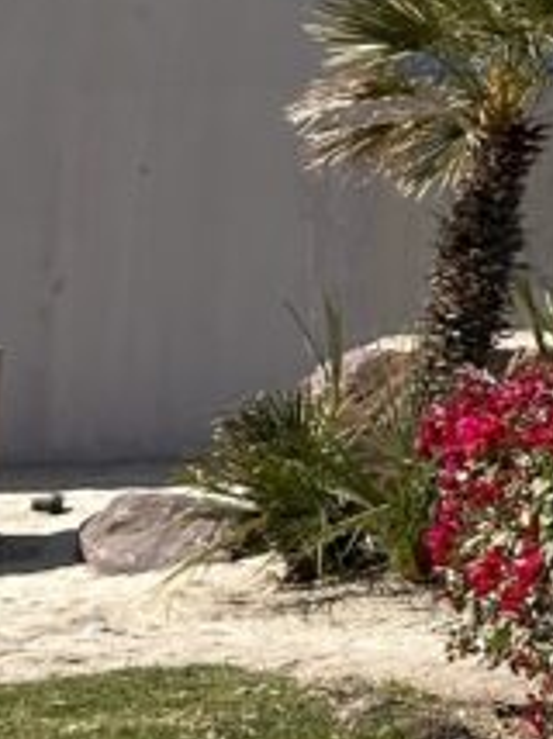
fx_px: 4909
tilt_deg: +9.2
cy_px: -632
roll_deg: -1.6
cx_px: 1317
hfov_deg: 6.2
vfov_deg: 8.3
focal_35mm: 230
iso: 64
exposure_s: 1/3058
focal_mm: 6.86
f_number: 1.78
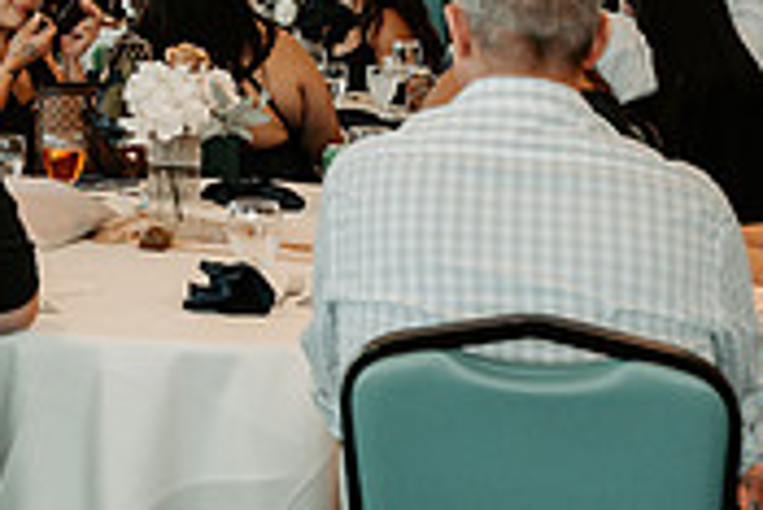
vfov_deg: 11.3
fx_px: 2503
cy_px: -181
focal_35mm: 118
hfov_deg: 15.7
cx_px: -436
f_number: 3.2
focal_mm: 35
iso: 320
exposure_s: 1/320
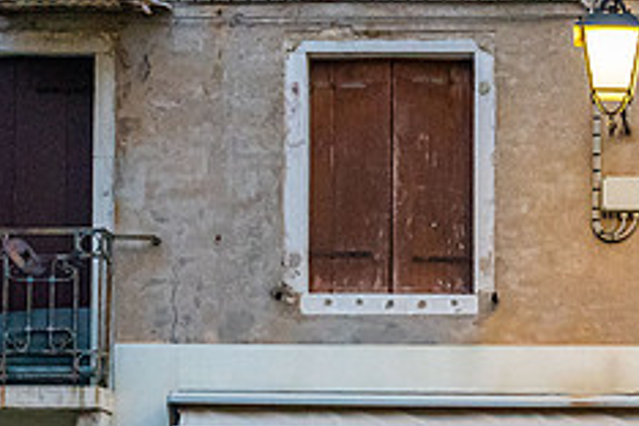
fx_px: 2307
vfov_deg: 10.4
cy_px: 501
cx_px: 674
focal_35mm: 130
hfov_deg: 15.4
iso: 5000
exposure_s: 1/200
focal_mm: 35
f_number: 5.6
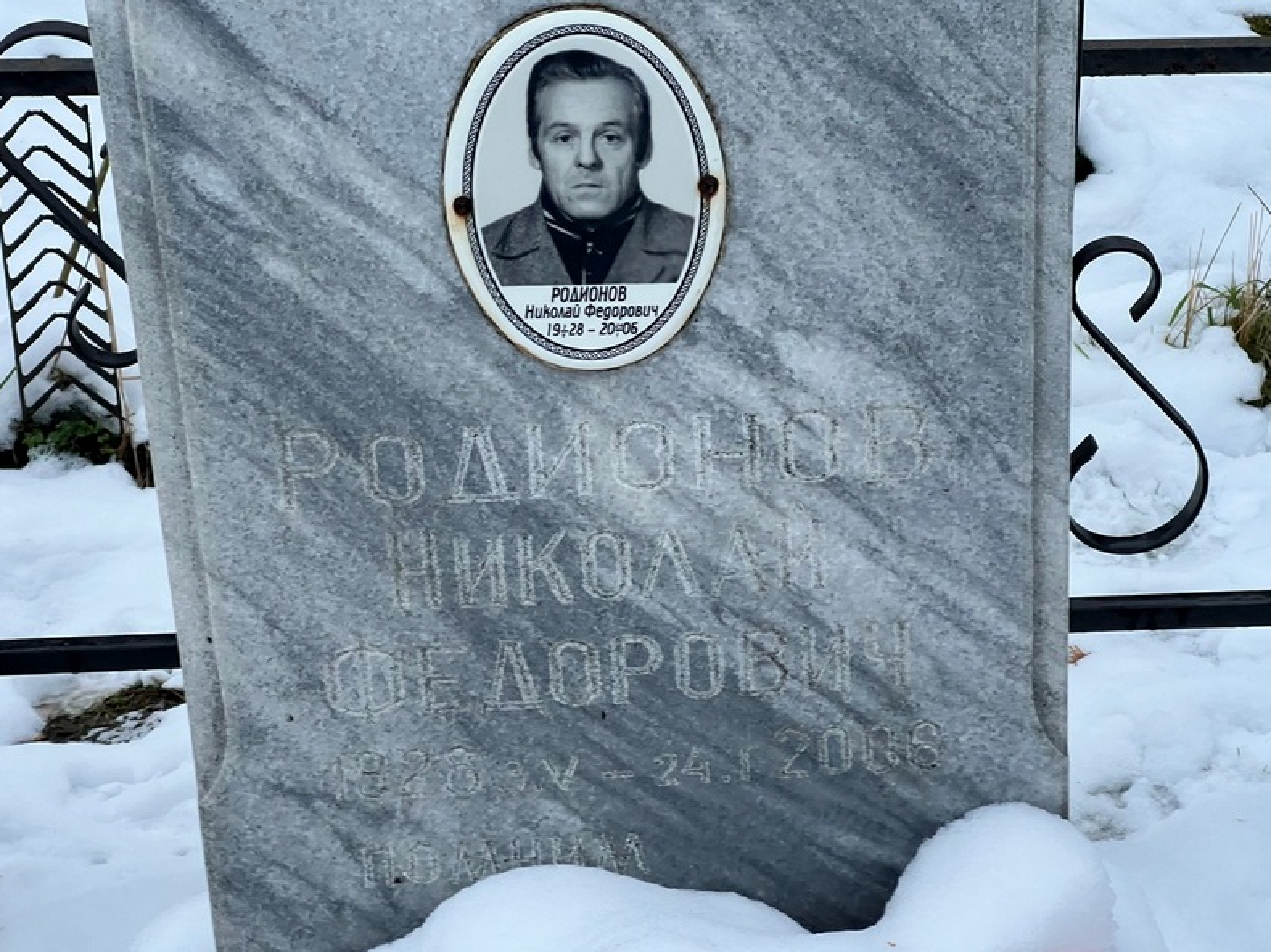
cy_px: 481
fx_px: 2863
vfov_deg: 18.9
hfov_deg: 25.0
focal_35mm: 78
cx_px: 639
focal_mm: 9
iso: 200
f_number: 2.8
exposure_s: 1/74
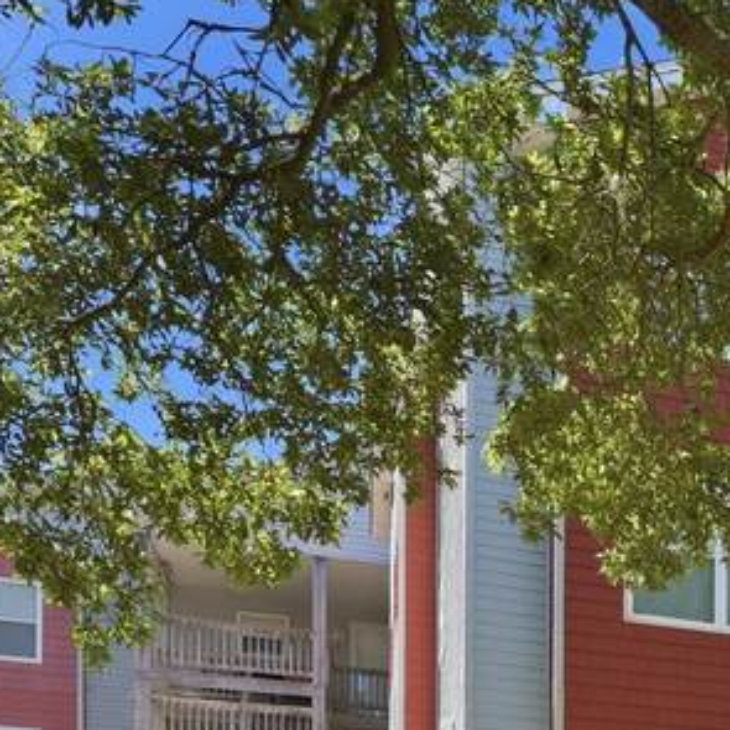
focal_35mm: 59
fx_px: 1408
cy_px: 991
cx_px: 1170
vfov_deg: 24.6
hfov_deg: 22.4
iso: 100
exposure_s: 1/100
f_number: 8
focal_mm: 16
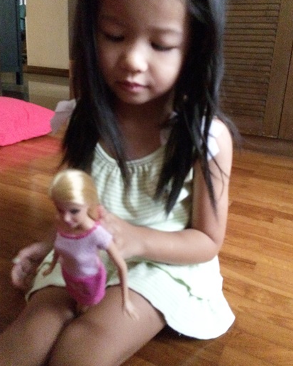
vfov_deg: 52.7
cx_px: 149
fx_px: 369
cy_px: 156
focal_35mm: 34
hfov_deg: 43.3
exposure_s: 1/15
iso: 1000
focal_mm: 4.12
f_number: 2.2
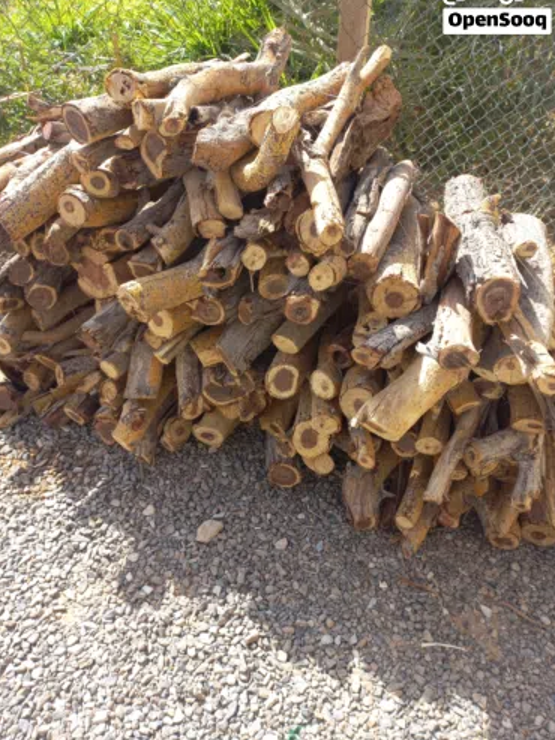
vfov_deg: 65.3
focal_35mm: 27
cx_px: 258
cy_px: 374
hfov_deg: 51.3
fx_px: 578
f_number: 1.8
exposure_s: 1/230
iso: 25
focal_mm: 4.6
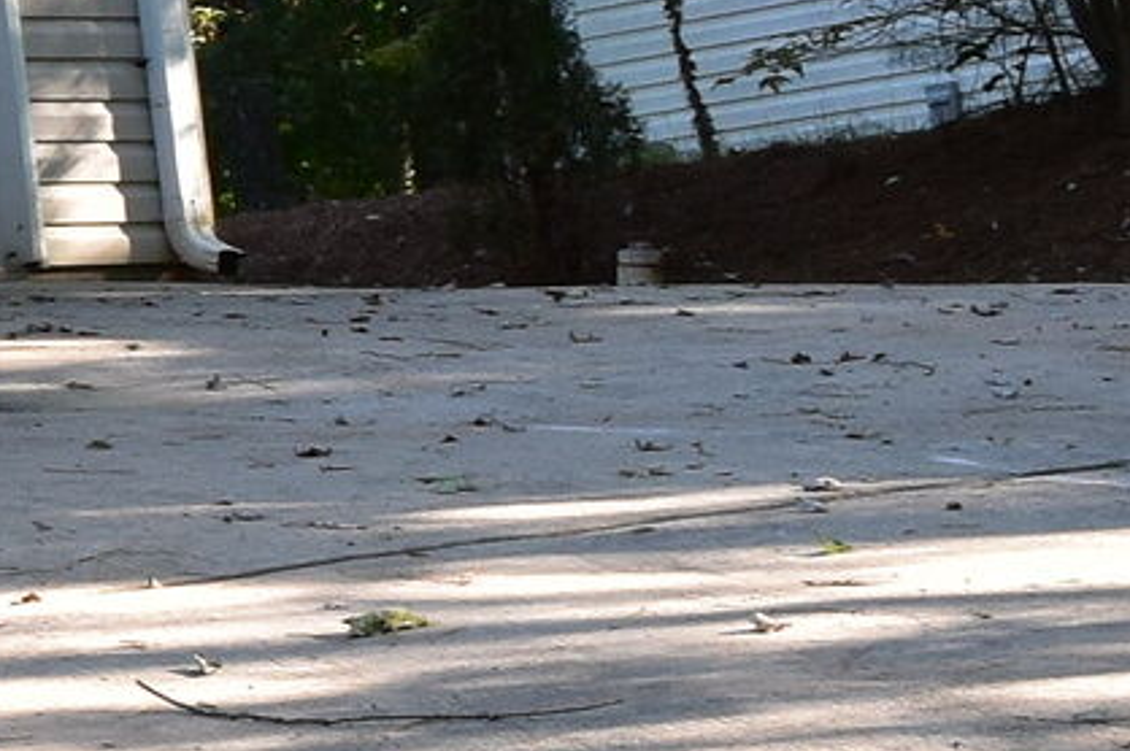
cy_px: -297
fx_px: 7266
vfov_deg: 5.9
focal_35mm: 232
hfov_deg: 7.3
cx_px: -2801
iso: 400
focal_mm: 21
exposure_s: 1/60
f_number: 8
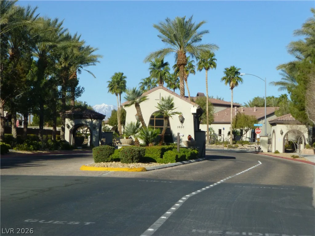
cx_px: 158
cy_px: 118
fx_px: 719
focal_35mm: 79
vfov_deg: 18.7
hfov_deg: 24.7
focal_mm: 14.2
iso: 400
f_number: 5.6
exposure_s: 1/2000
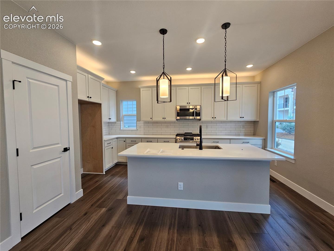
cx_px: 167
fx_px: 125
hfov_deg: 106.2
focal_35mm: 13
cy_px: 126
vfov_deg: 89.9
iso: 64
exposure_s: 1/60
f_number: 2.2
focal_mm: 2.2
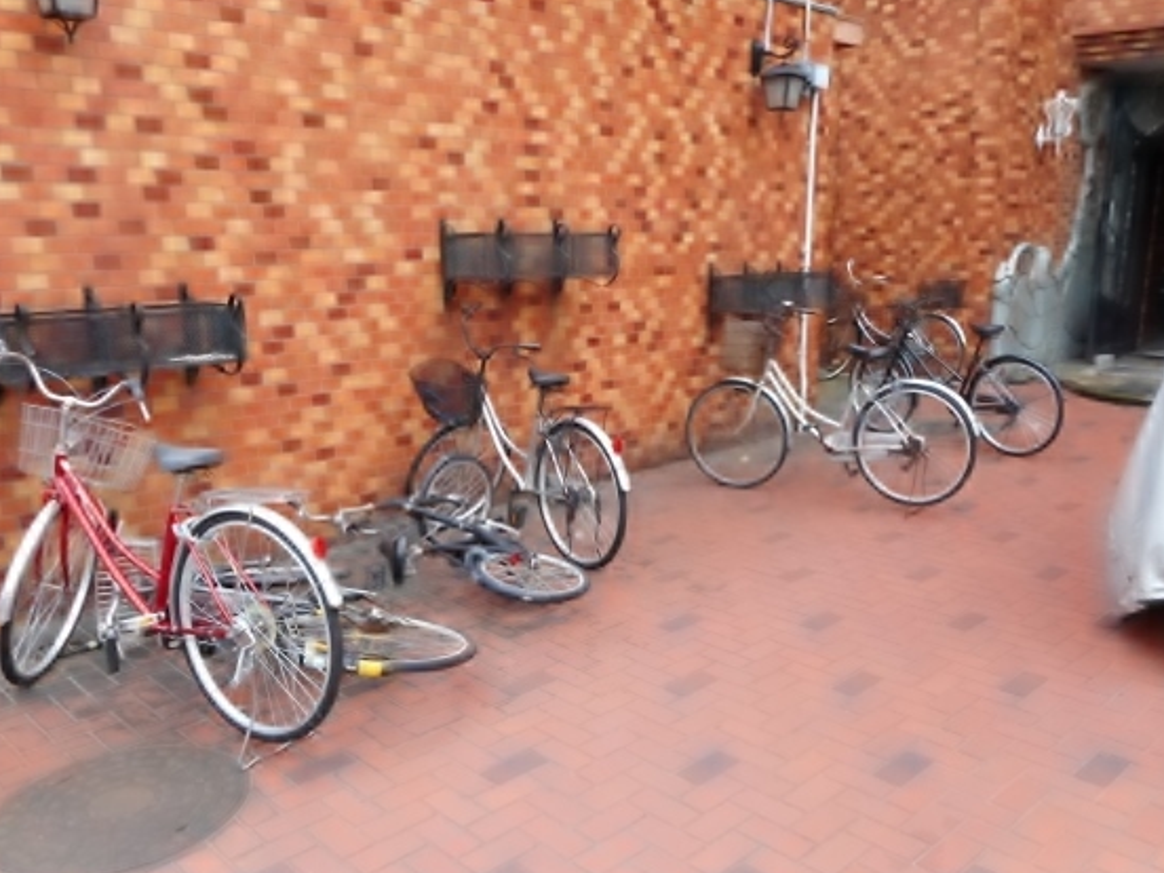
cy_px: 491
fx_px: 975
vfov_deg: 48.1
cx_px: 576
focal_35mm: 29
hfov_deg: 61.7
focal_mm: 4.5
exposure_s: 1/30
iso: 200
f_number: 3.7
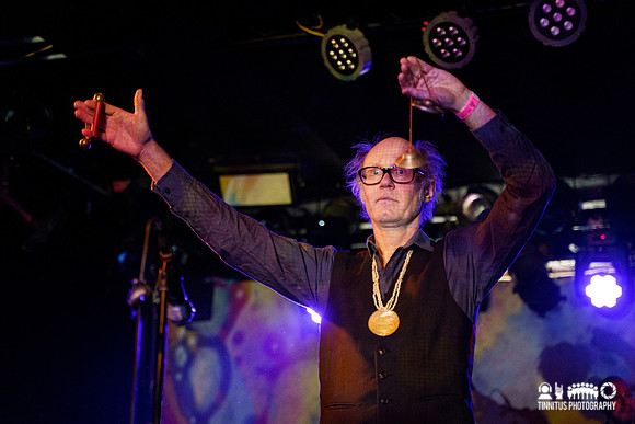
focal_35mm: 75
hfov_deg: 27.0
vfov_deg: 18.2
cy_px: 212
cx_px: 318
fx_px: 1323
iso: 6400
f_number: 2.8
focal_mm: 75
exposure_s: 1/80
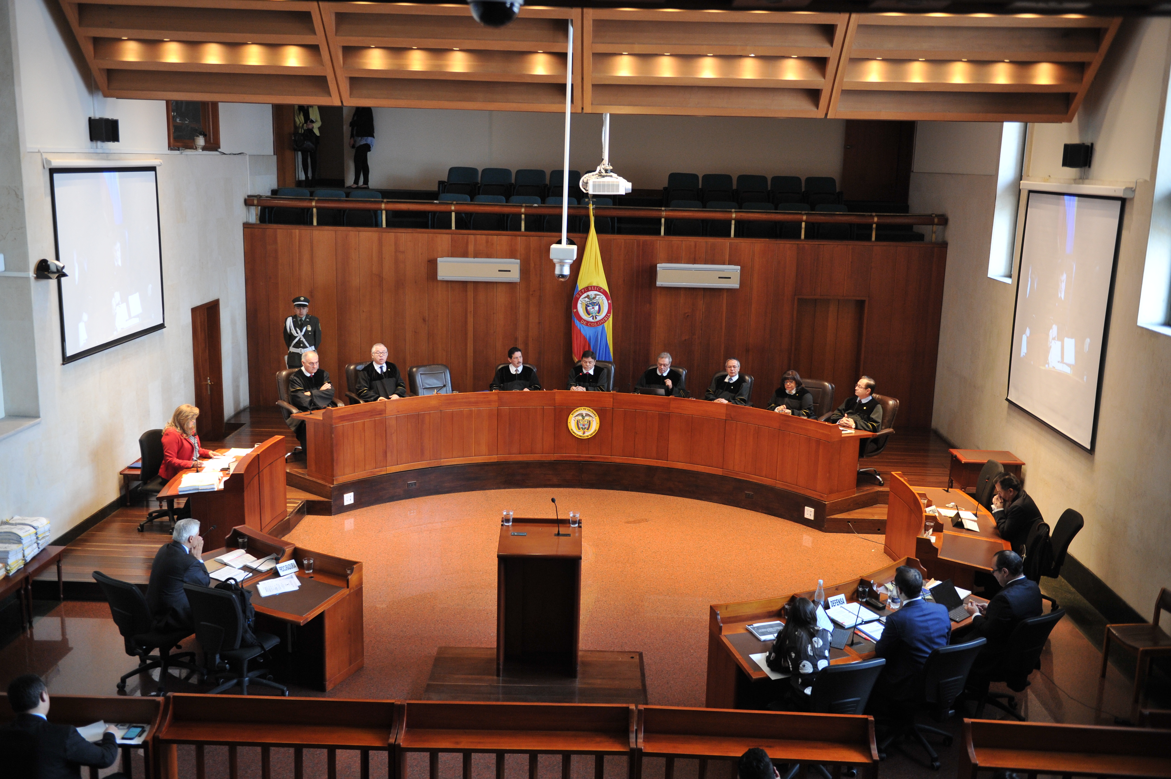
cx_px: 586
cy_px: 390
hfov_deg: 54.5
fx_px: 1138
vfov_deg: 37.8
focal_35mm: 35
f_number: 2.8
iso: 2000
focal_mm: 35
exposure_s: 1/125
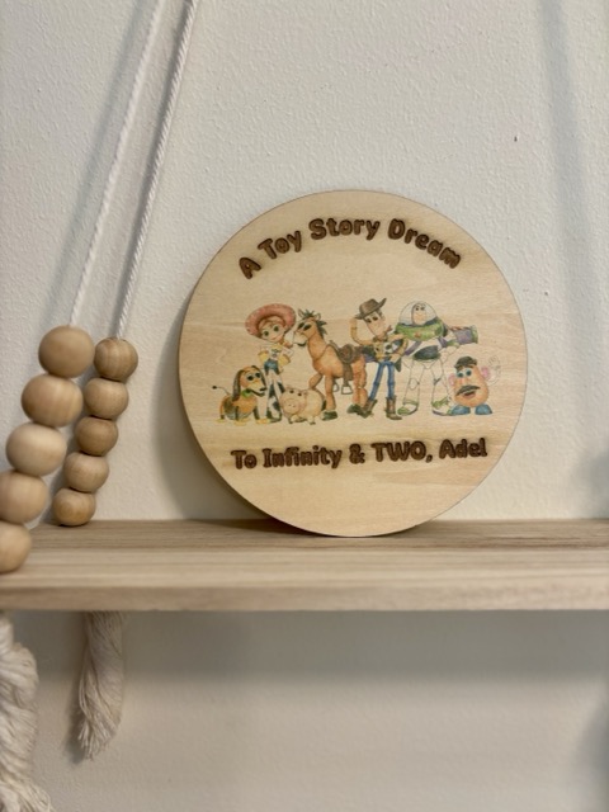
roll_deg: -0.1
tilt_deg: -10.7
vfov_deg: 67.3
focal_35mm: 26
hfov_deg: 53.1
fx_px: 610
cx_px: 304
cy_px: 406
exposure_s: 1/68
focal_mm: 5.96
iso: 125
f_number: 1.6
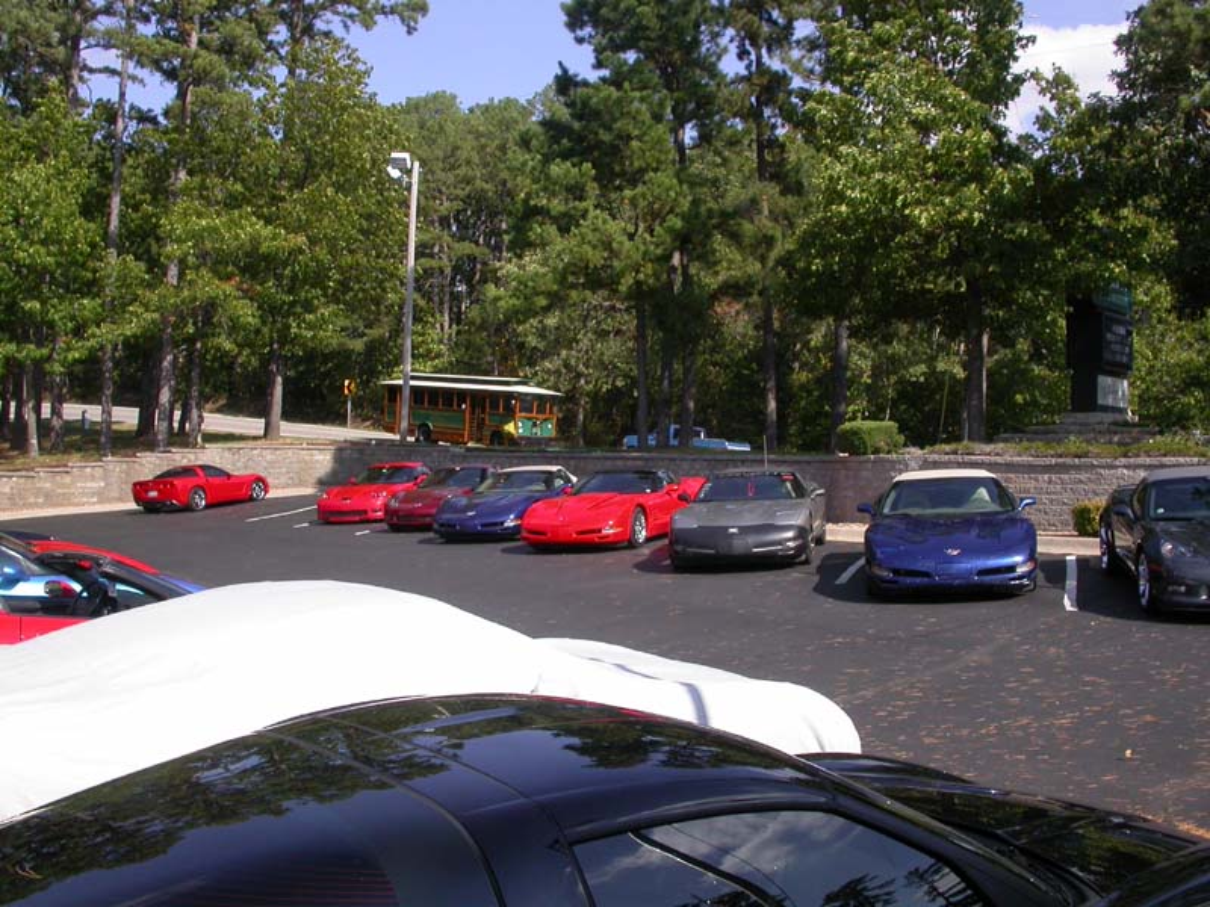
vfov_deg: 37.7
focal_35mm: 38
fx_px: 1328
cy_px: 454
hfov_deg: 49.0
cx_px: 605
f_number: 6.7
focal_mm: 7.85
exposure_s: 1/257
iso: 100
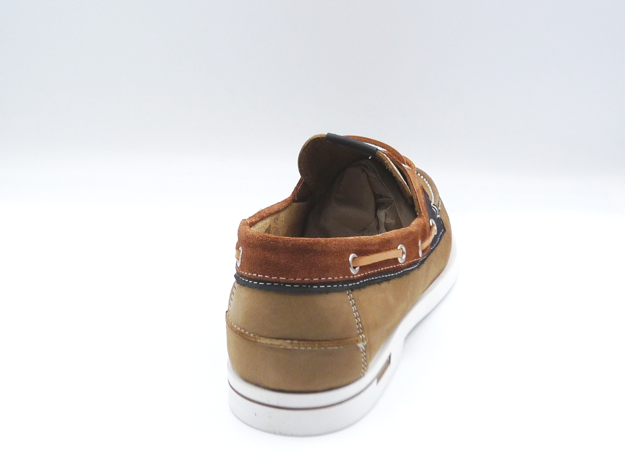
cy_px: 234
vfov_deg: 30.3
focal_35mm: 48
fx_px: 867
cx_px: 312
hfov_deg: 39.7
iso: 100
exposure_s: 1/160
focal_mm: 4.8
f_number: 4
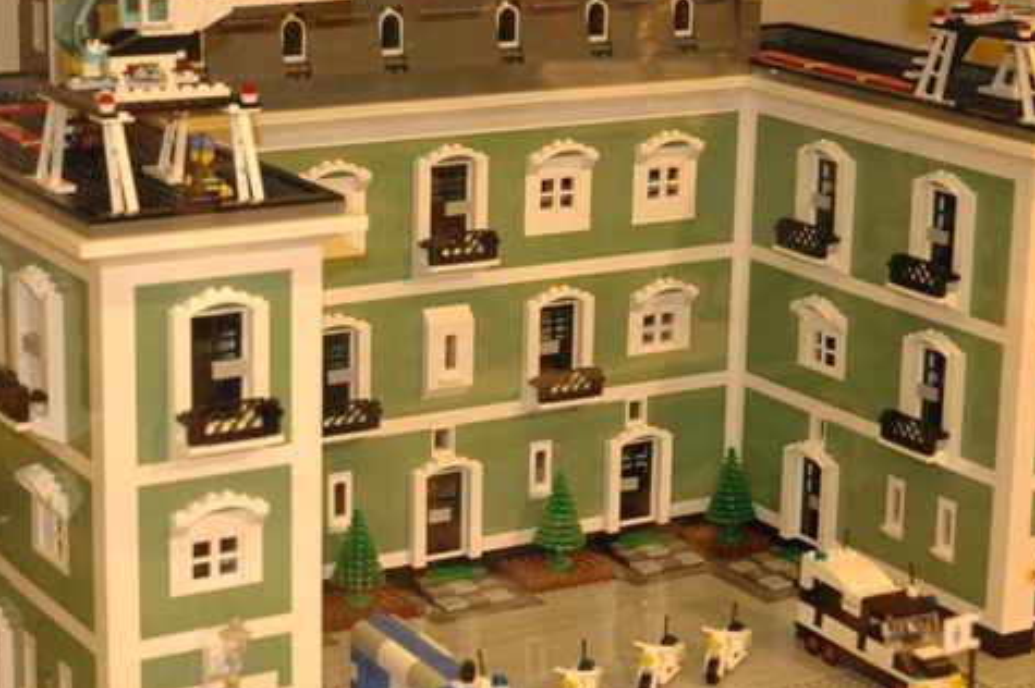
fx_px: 2758
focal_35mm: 96
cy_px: 374
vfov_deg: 14.2
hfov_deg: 21.2
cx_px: 577
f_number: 4.2
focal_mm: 38
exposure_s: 1/60
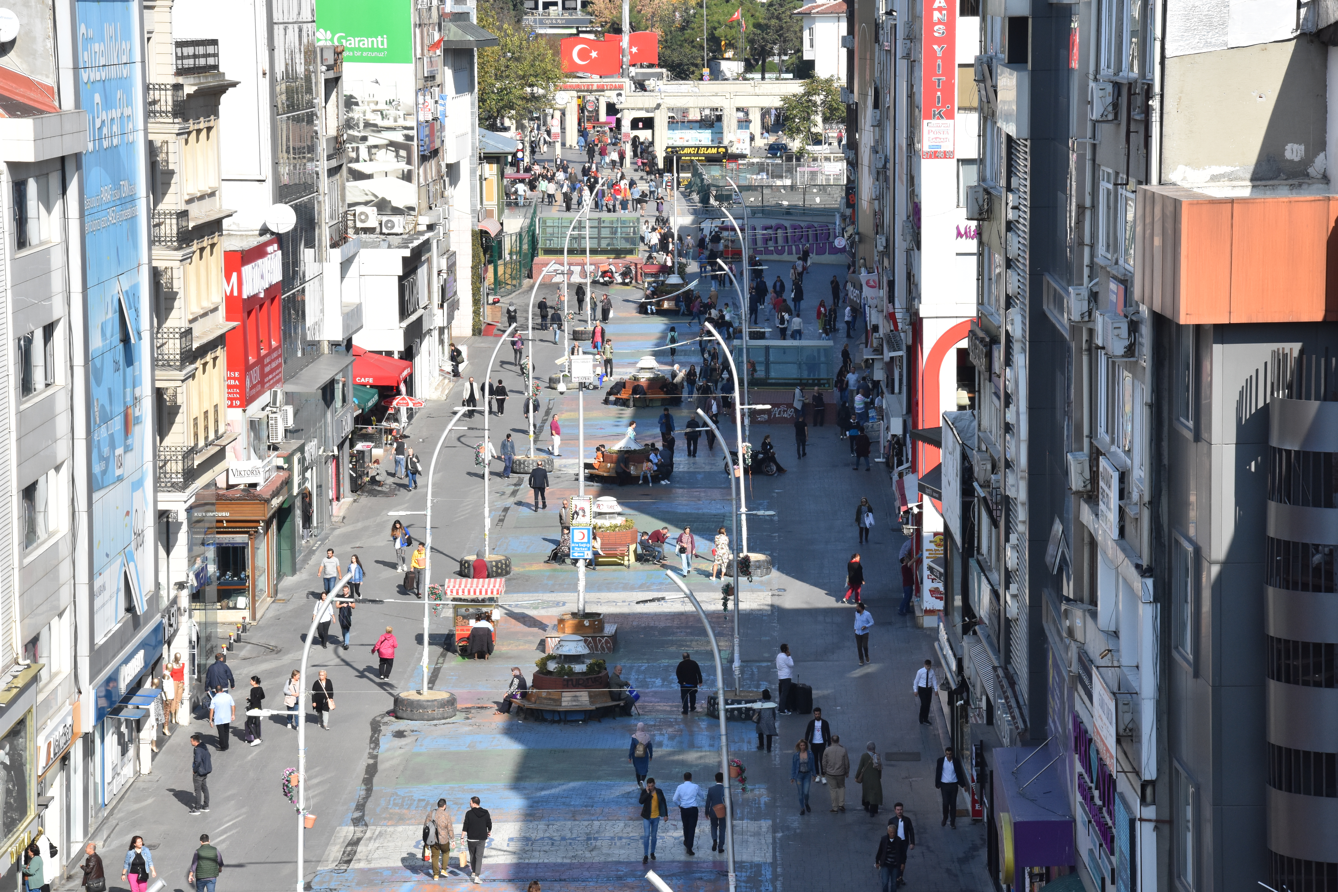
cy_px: 446
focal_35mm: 112
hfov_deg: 18.2
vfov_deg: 12.2
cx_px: 669
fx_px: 4181
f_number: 14
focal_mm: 75
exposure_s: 1/800
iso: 800
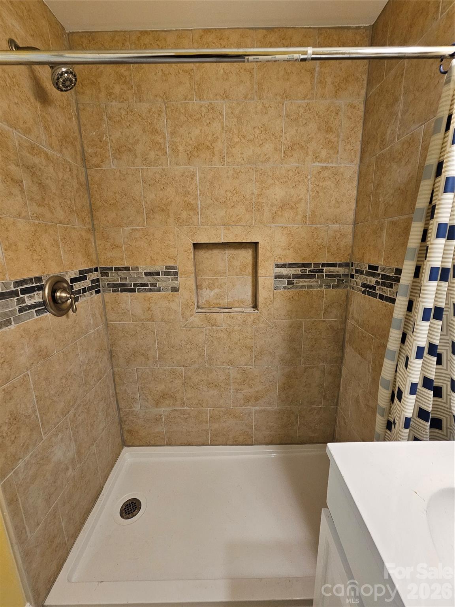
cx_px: 228
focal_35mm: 13
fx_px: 228
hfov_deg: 89.9
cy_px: 304
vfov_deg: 106.2
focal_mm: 2.2
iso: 200
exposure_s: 1/60
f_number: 2.2
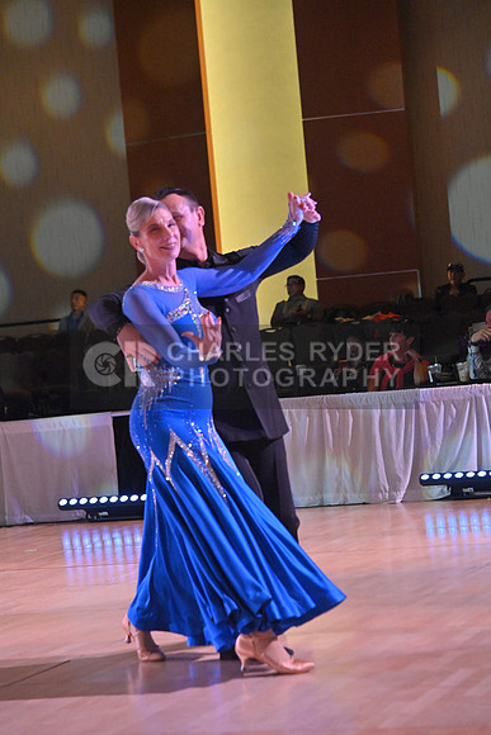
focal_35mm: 105
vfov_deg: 19.5
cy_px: 368
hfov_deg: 13.0
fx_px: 2147
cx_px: 246
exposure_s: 1/400
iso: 5000
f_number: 7.1
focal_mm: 105
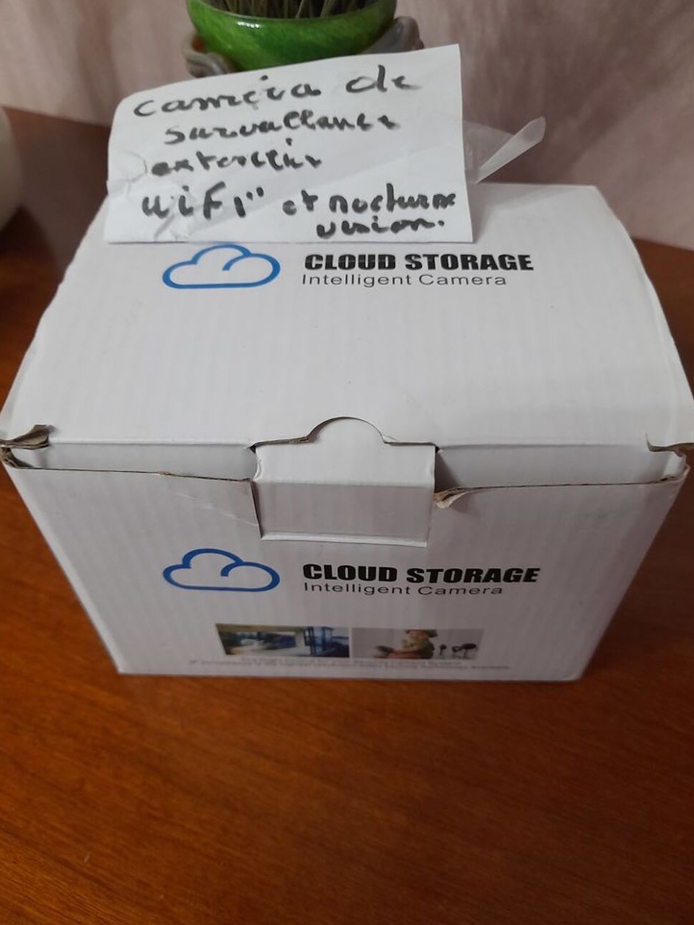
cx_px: 347
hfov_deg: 53.1
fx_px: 695
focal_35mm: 26
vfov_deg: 67.3
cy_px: 467
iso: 320
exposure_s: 1/50
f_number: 2
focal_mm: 4.6
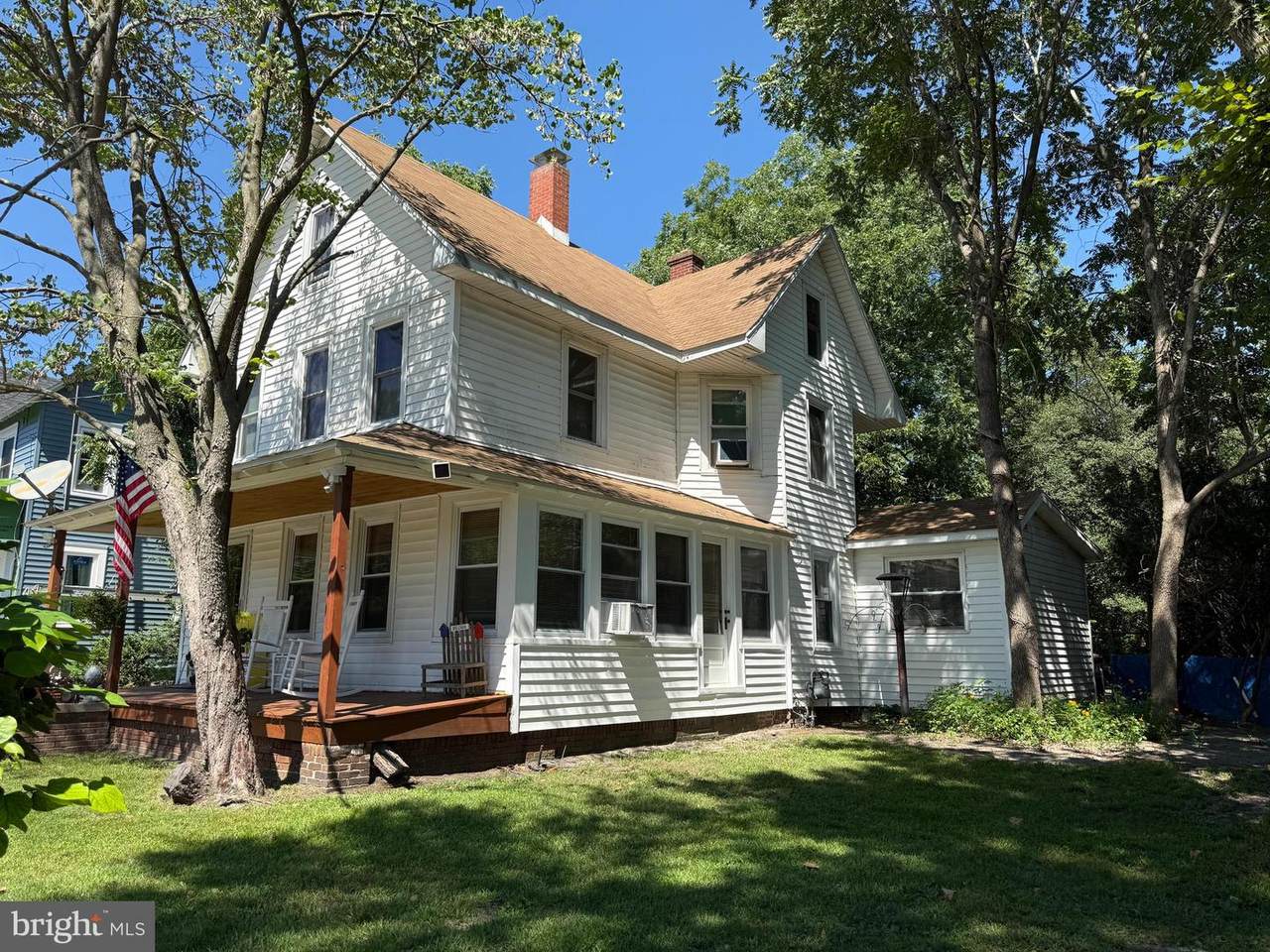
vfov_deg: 56.8
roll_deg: -0.4
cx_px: 635
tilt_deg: +11.7
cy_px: 476
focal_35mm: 24
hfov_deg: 71.6
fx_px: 881
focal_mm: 6.76
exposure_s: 1/2110
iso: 80
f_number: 1.78
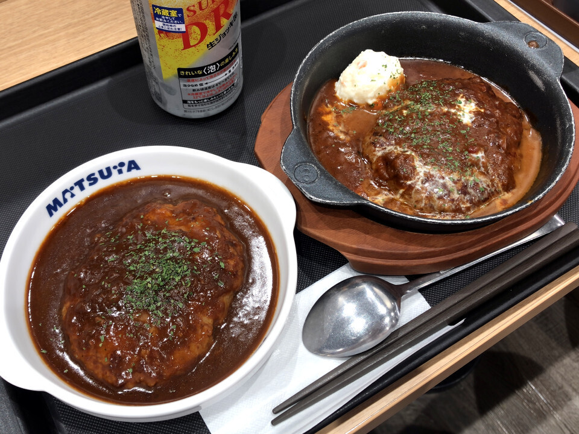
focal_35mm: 28
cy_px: 217
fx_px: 468
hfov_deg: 63.4
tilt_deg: -56.2
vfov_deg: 49.7
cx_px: 290
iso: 32
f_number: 1.8
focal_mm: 3.99
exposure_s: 1/50
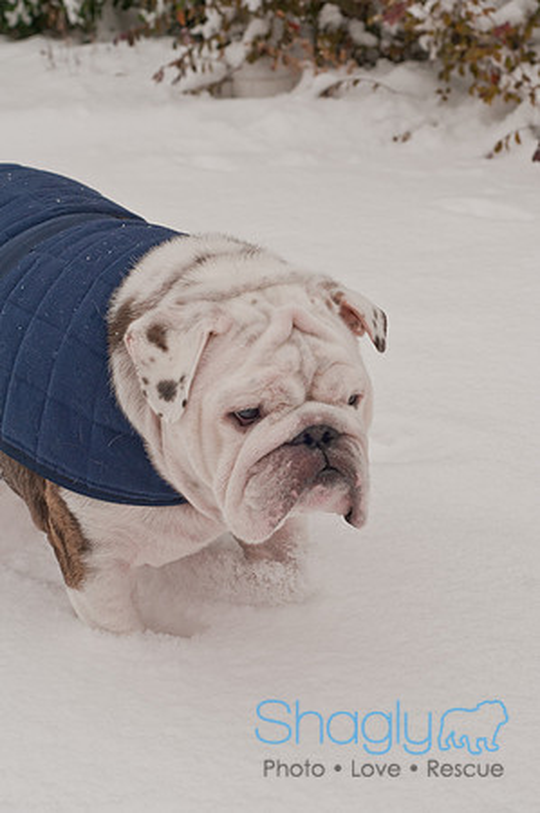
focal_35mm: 75
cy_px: 406
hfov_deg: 18.1
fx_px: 1691
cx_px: 270
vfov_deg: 27.0
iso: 200
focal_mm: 50
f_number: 5.6
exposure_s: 1/1250
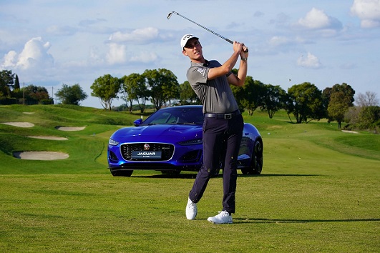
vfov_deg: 12.6
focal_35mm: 109
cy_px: 126
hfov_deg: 18.8
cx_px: 190
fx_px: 1150
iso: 1000
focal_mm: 109
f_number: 11
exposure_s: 1/1250
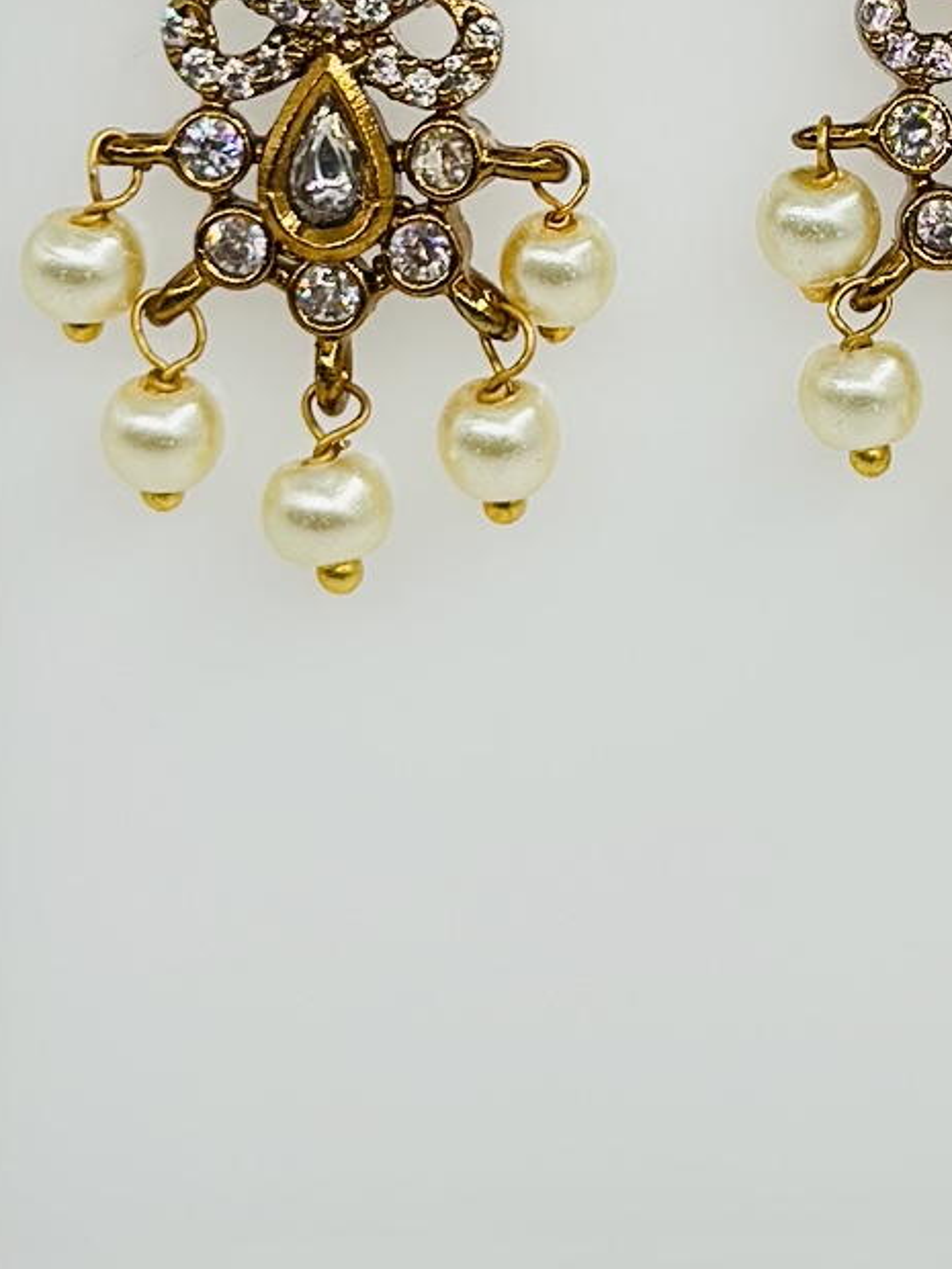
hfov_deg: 9.5
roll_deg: -1.5
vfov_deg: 12.4
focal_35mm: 156
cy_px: -139
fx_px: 5720
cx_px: 747
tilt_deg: -20.8
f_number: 1.78
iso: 80
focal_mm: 6.86
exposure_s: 1/1030
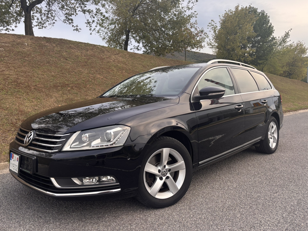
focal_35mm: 28
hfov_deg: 63.4
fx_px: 249
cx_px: 146
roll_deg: +0.3
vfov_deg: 49.7
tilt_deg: -3.9
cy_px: 108
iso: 64
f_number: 1.6
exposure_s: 1/121
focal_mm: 5.96
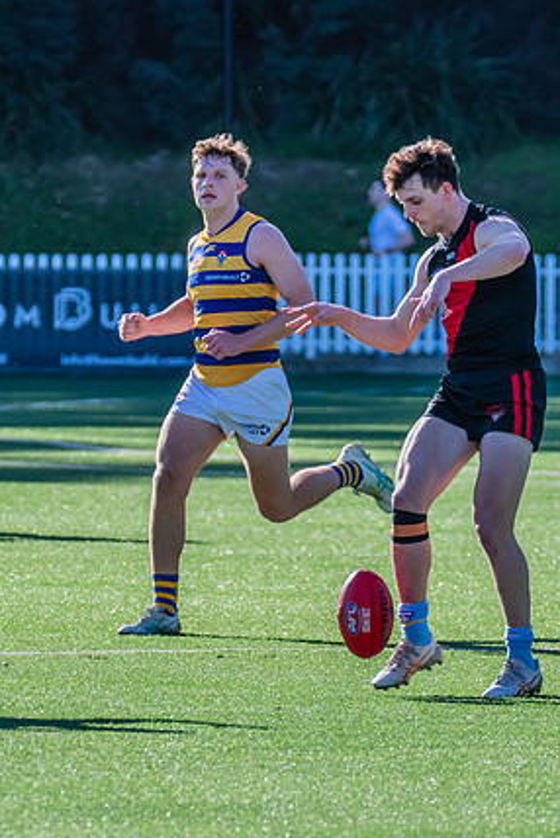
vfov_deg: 3.3
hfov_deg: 2.2
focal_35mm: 623
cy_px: 430
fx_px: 14512
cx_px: 460
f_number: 9
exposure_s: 1/1250
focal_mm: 340
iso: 800
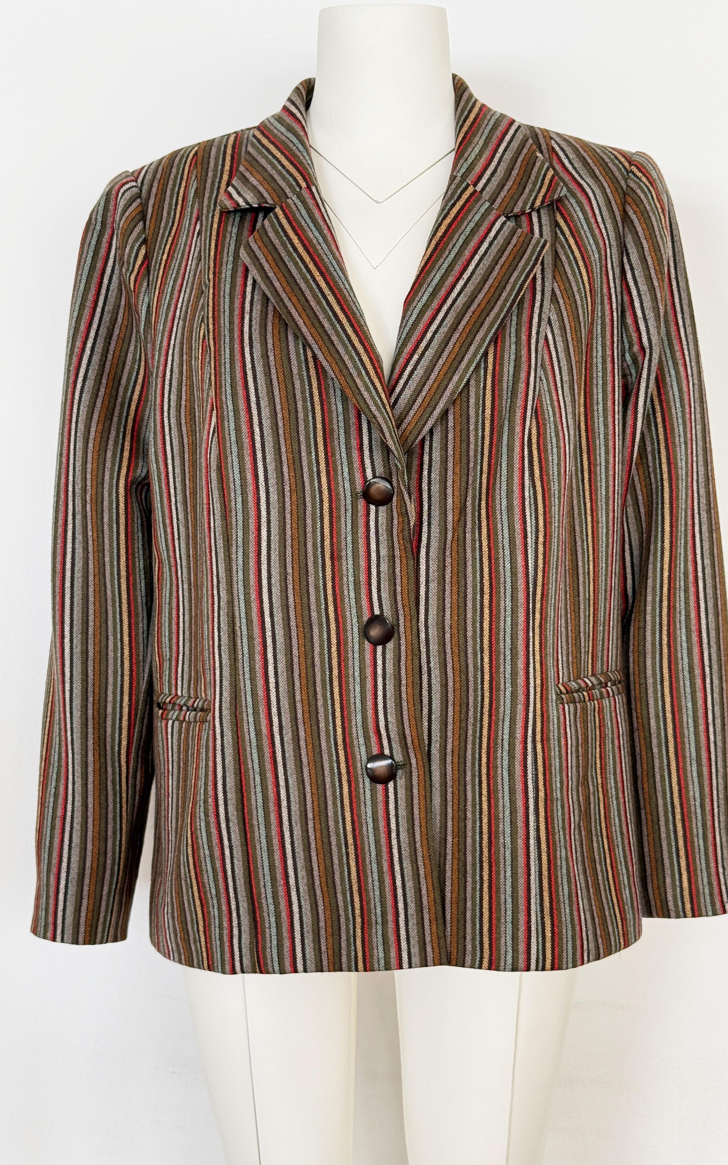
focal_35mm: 51
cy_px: 583
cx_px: 383
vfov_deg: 39.6
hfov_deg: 25.3
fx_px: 1619
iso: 80
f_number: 1.78
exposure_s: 1/50
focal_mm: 6.76
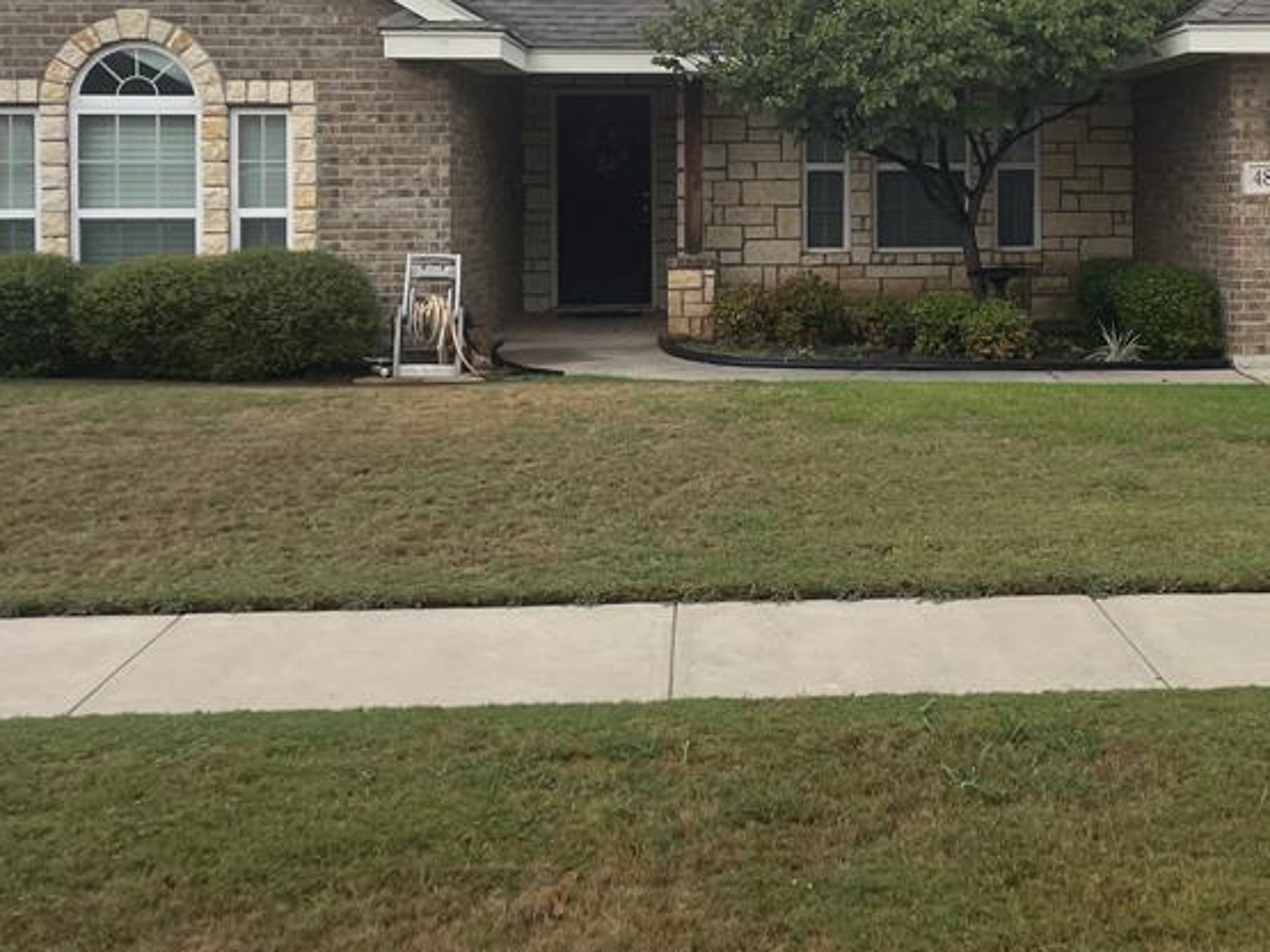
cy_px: 217
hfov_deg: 38.8
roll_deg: +0.2
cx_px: 924
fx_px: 1761
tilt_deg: +0.4
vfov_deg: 29.7
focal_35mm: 48
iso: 32
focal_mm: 4.2
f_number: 1.6
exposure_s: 1/2506
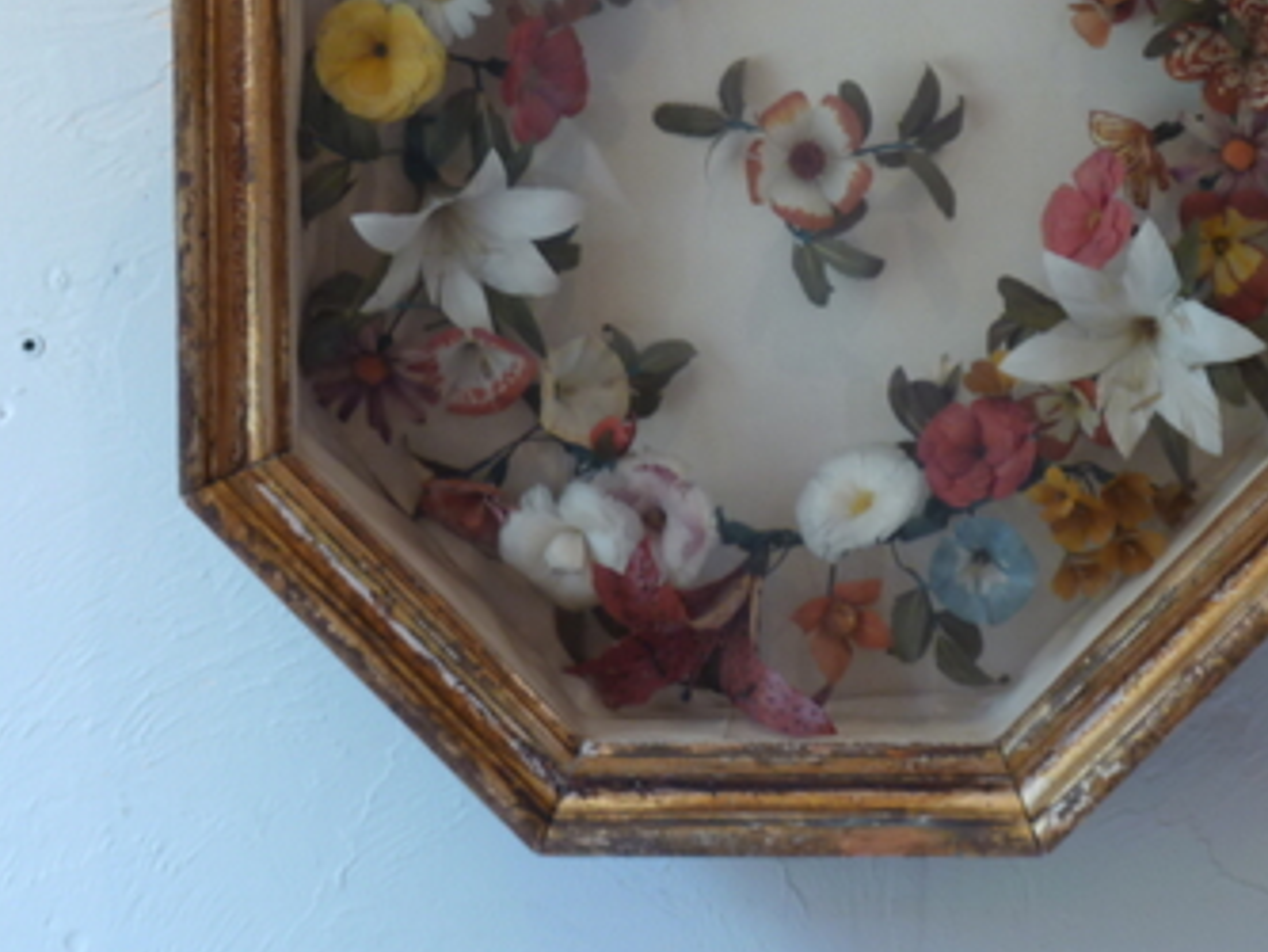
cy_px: 198
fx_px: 5936
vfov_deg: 9.1
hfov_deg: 12.2
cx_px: 803
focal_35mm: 162
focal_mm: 14.7
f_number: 4.3
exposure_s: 1/8
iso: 80
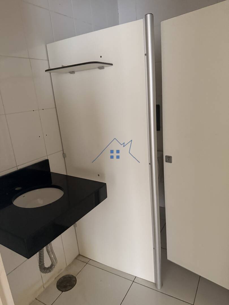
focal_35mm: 24
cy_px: 152
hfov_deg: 56.8
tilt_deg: -14.4
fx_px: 212
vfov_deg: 71.6
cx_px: 114
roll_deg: +5.1
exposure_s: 1/30
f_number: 1.78
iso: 800
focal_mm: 6.76
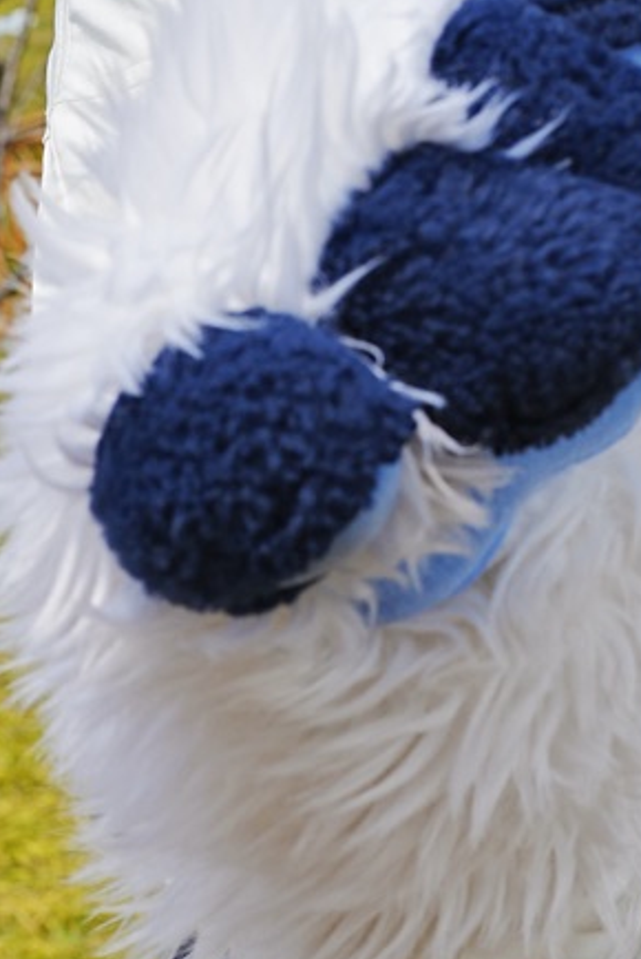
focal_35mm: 145
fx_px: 3866
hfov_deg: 9.3
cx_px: 829
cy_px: -281
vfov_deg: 13.6
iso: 100
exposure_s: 1/640
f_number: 8
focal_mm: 35
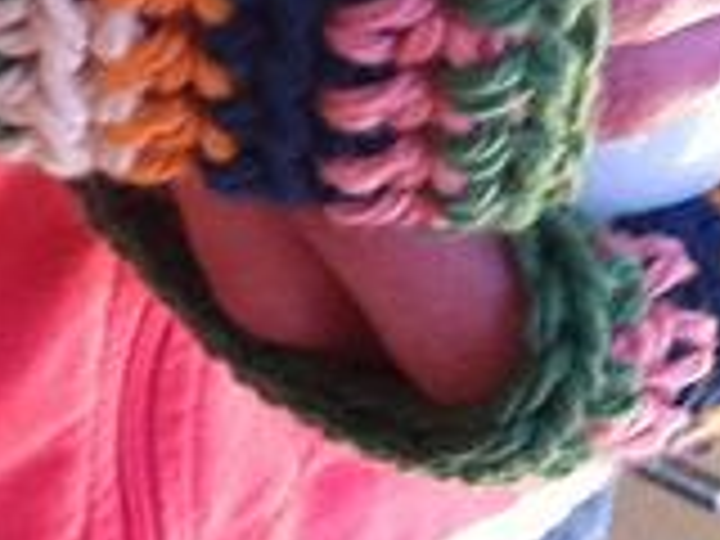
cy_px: -320
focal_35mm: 140
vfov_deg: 10.2
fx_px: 2912
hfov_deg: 13.6
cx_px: -180
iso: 320
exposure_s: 1/15
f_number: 2.8
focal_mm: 3.85
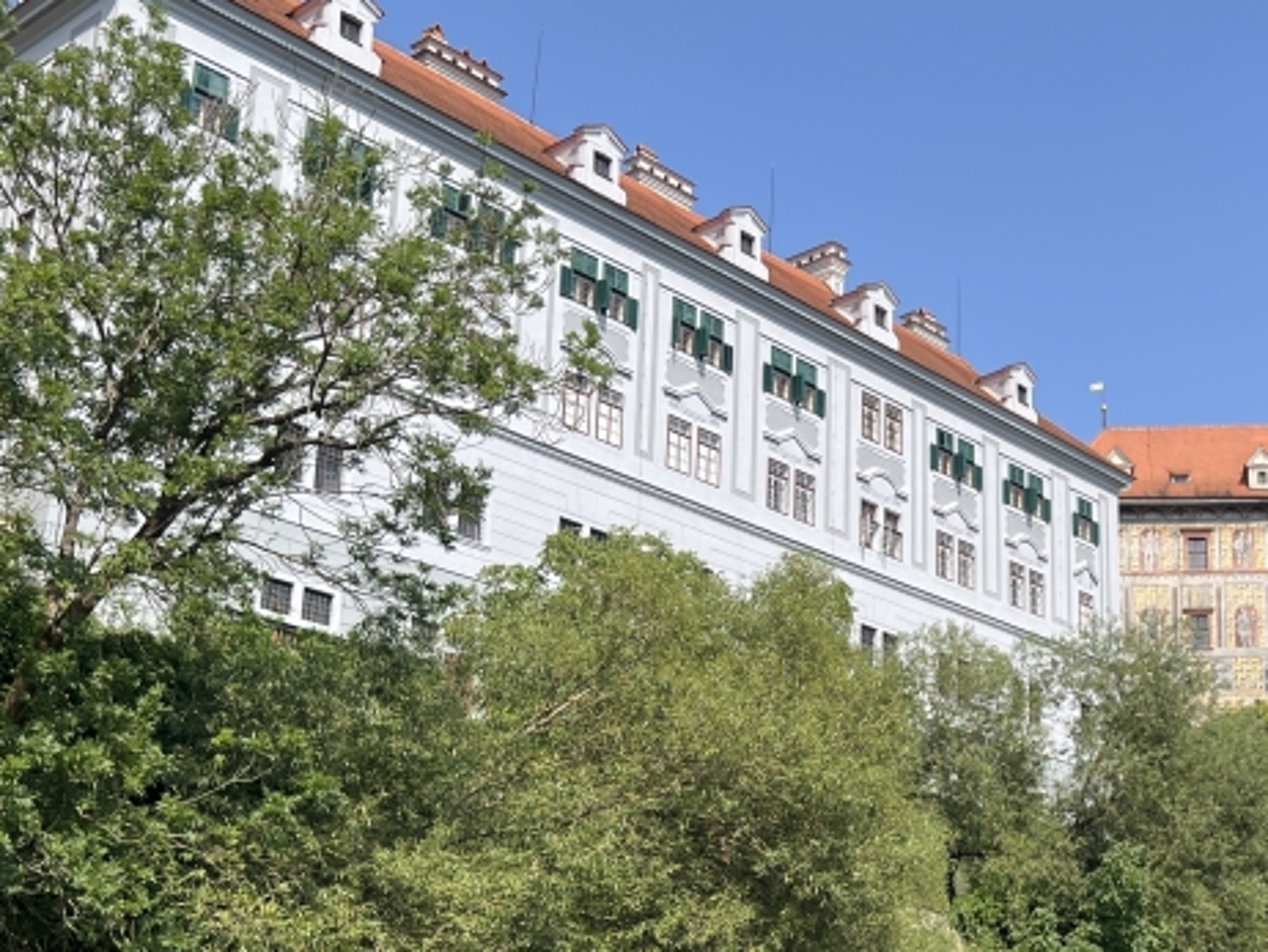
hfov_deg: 39.6
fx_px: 1649
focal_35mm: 45
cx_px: 1095
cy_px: 705
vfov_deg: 31.7
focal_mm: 5.7
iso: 50
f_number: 1.5
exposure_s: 1/3704
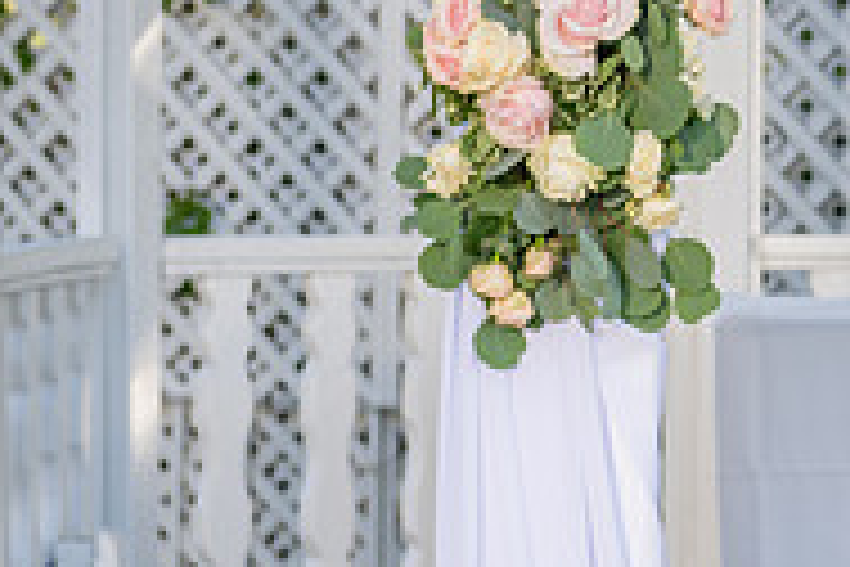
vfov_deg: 8.0
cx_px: 1291
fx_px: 4061
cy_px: 169
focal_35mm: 172
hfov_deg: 11.4
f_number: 4.5
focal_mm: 56
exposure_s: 1/200
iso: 250
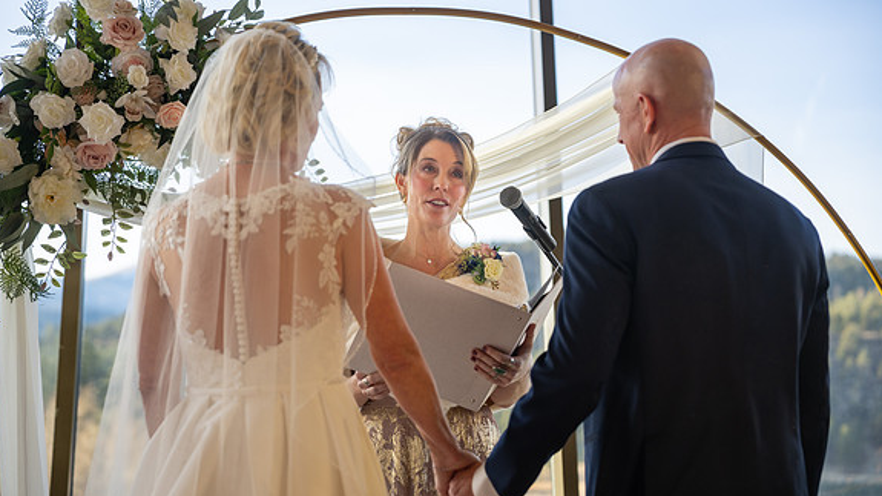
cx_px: 438
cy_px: 244
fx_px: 1777
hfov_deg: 27.9
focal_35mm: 76
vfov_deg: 15.9
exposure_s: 1/125
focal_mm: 70
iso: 125
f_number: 2.8
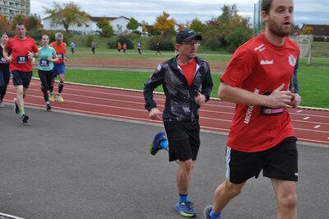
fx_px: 493
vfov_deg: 25.0
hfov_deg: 36.9
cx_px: 164
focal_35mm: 54
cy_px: 110
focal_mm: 36
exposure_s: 1/160
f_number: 6.3
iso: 200
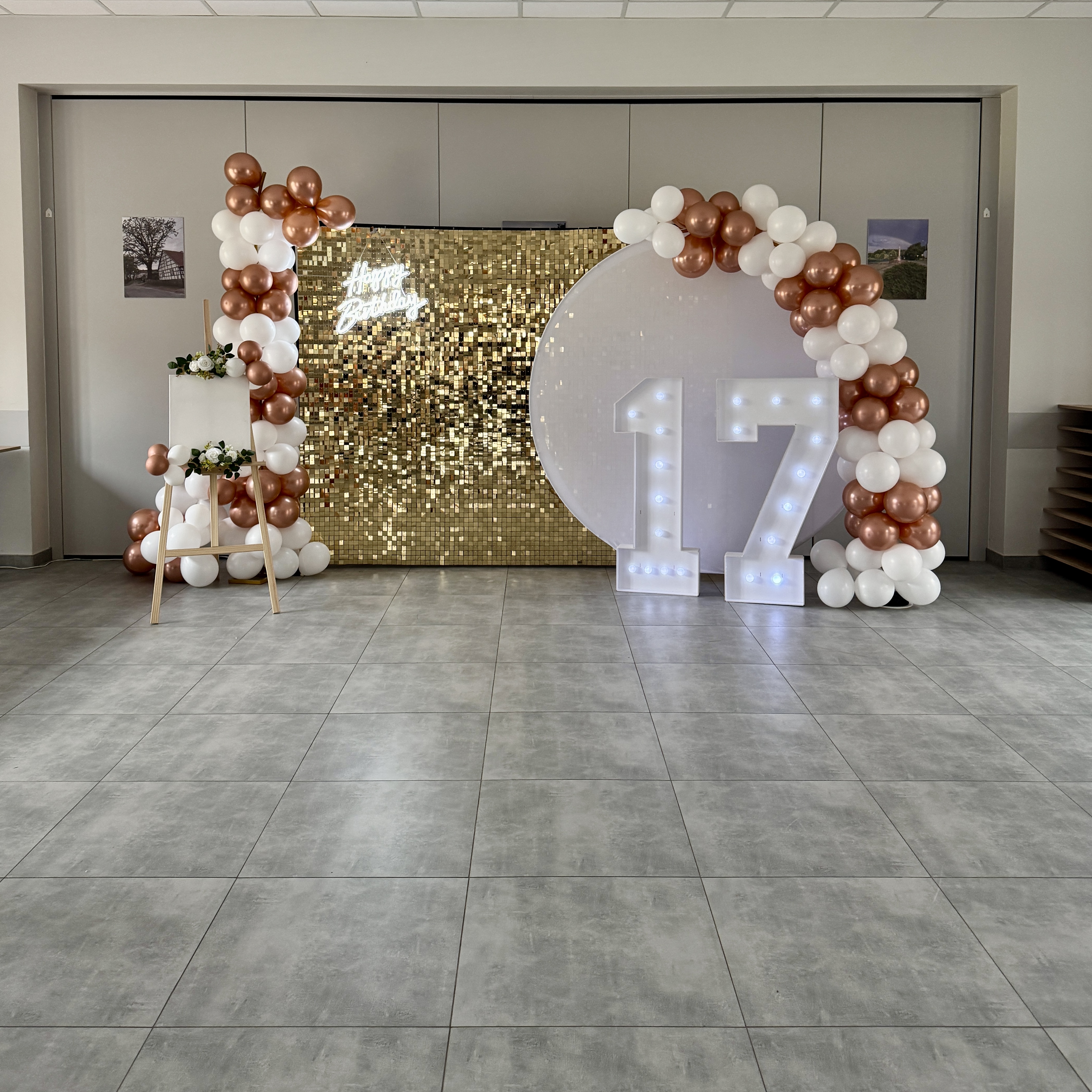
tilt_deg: -3.8
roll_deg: -0.9
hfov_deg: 55.6
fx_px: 1035
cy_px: 403
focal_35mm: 29
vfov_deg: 54.9
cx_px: 539
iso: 250
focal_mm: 6.76
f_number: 1.78
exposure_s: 1/60
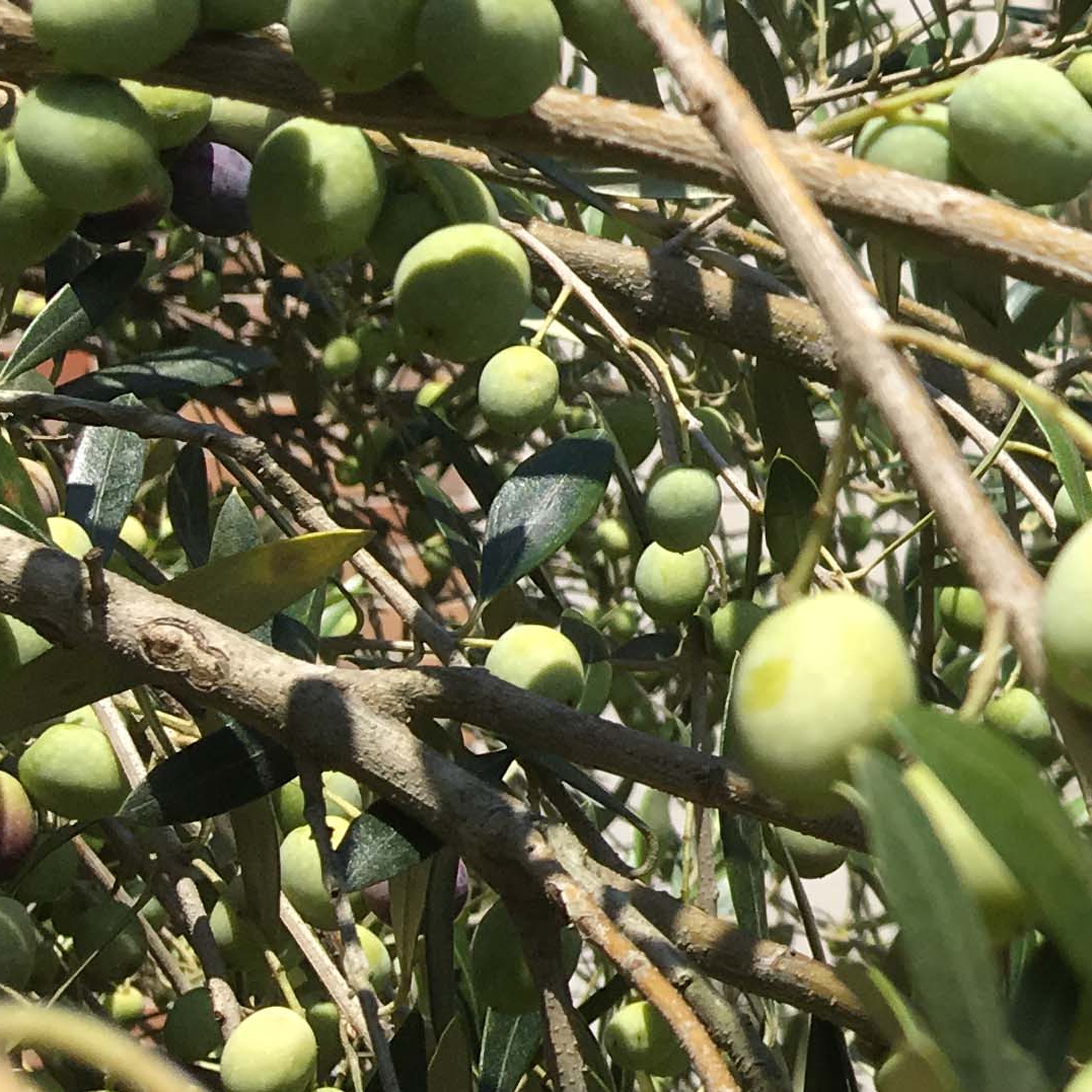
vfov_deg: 17.8
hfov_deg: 15.9
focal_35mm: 96
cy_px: 73
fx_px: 3426
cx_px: 1853
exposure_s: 1/1876
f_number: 2.2
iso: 25
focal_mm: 4.15
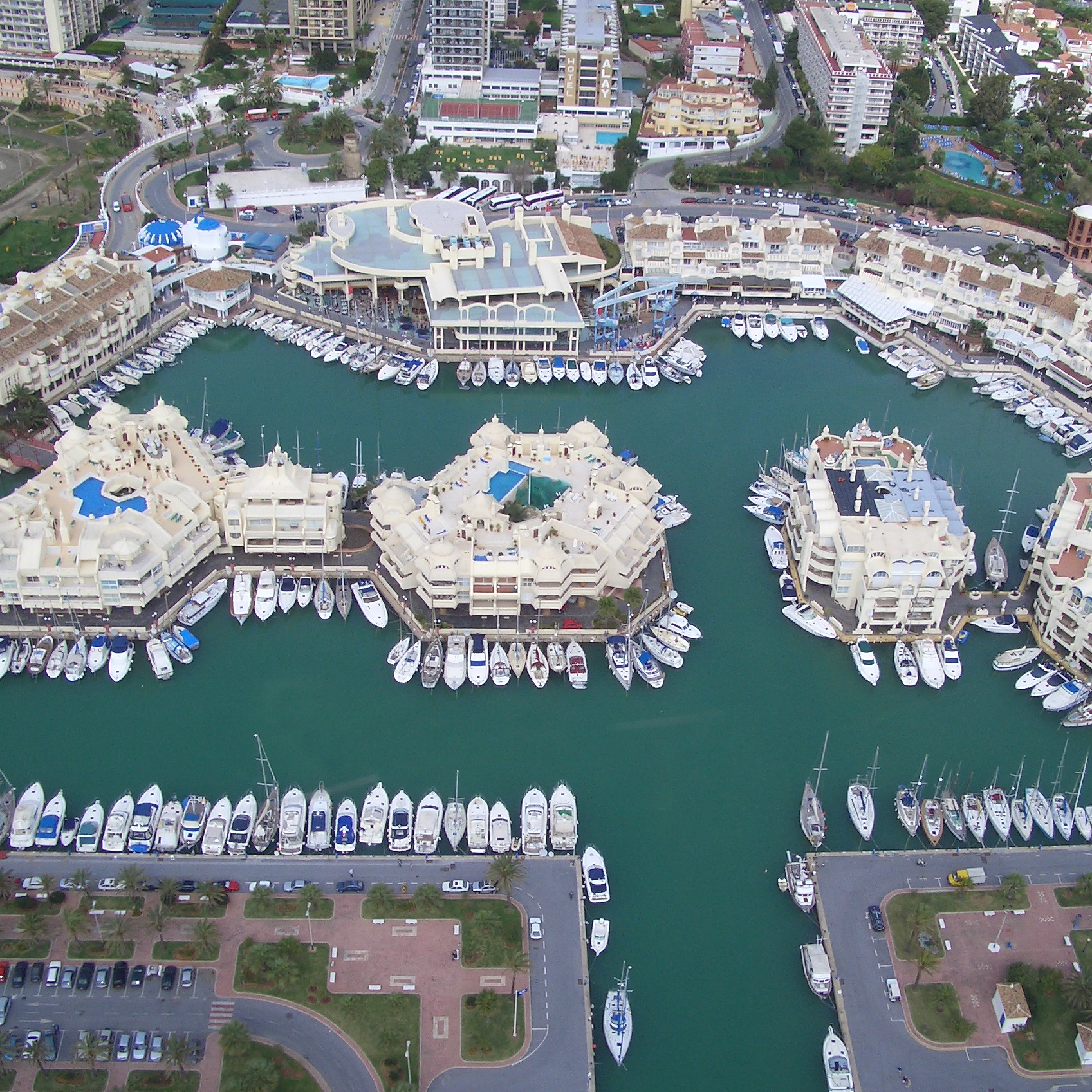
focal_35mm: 42
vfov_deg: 40.0
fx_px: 1499
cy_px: 538
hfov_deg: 40.0
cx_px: 573
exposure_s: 1/500
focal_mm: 5.8
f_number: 4.3
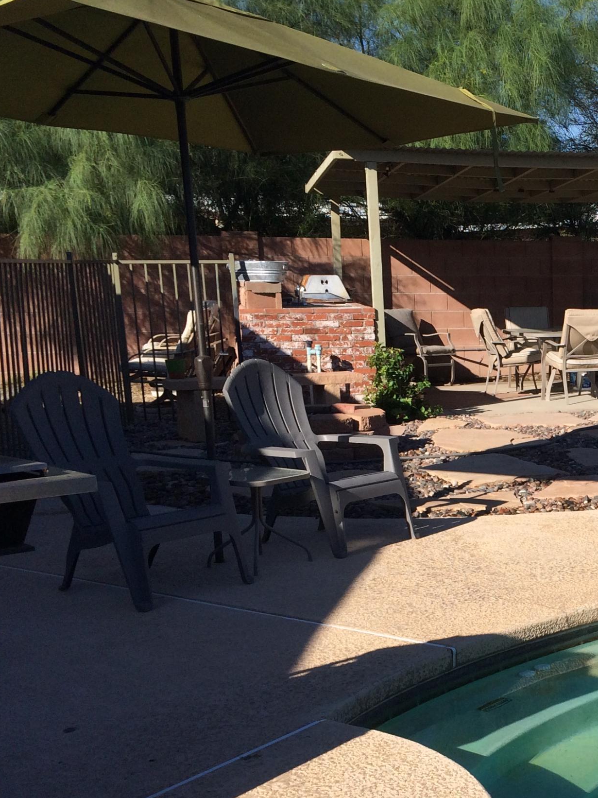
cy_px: 537
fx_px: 1221
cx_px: 669
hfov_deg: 25.4
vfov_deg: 35.8
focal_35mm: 53
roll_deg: -0.6
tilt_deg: -15.1
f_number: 2.2
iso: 32
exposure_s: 1/2415
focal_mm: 4.15
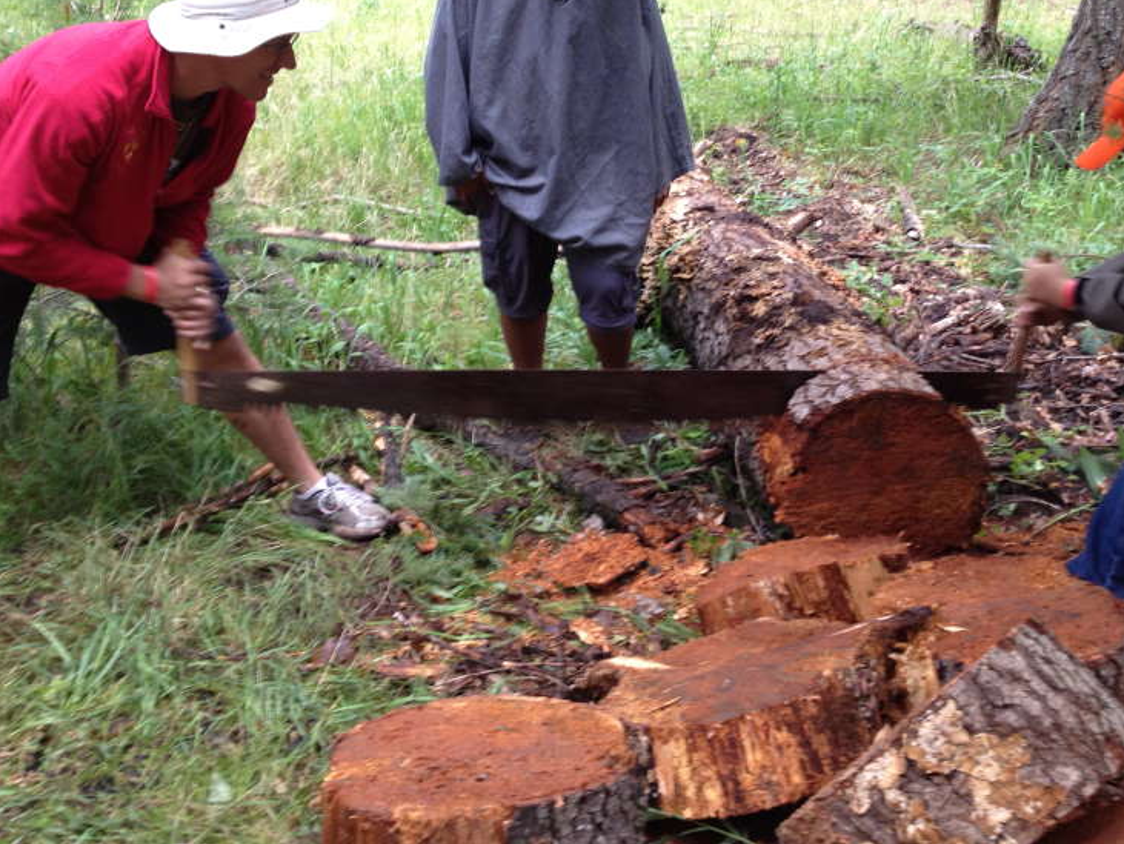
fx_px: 1592
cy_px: 266
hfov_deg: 38.8
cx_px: 661
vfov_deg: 29.4
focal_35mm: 49
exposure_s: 1/20
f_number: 2.4
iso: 80
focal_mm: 4.28
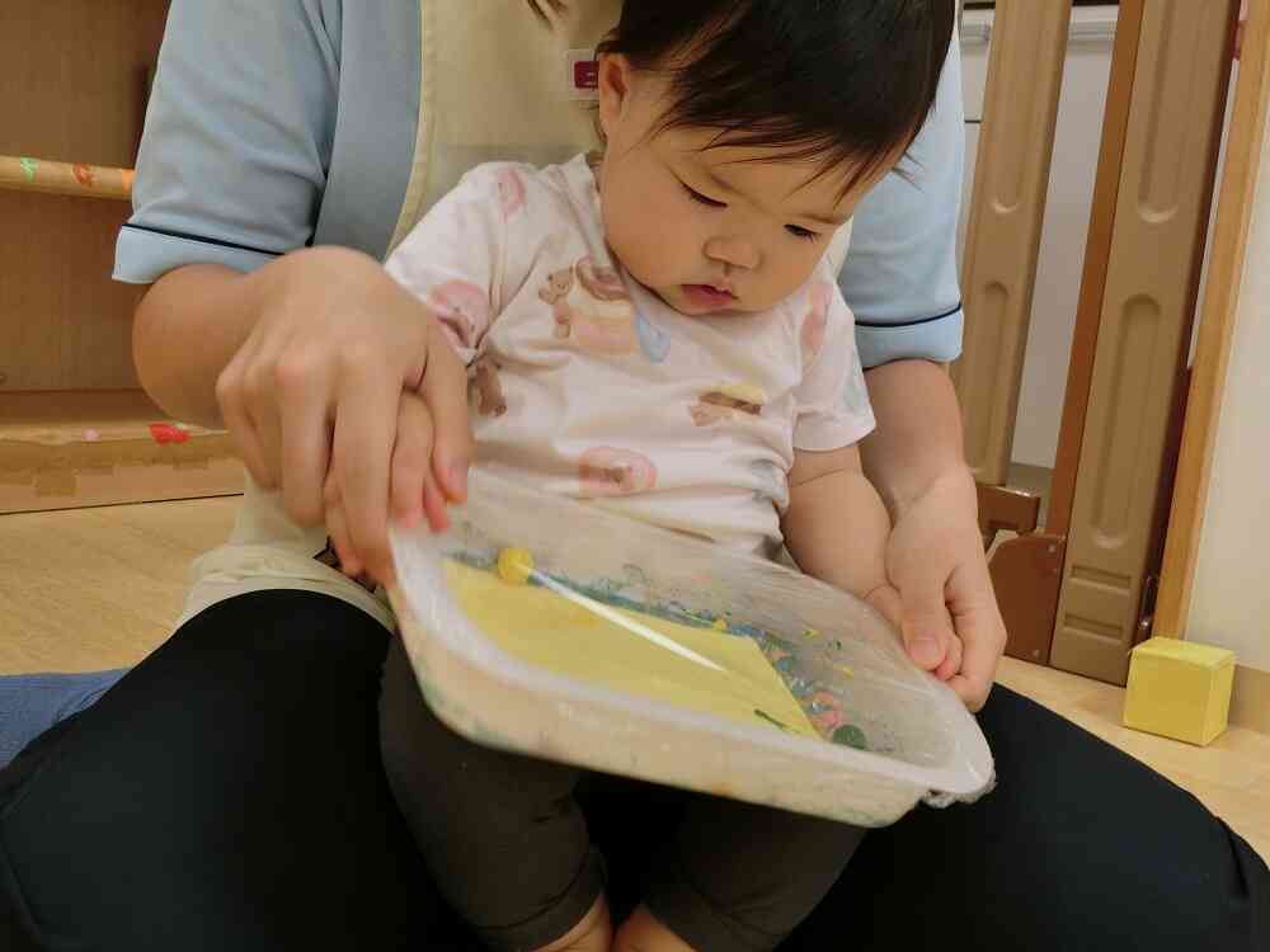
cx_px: 635
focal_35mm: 39
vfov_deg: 36.8
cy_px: 476
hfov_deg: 47.9
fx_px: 1431
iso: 80
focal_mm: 6.9
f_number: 4.1
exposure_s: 1/60
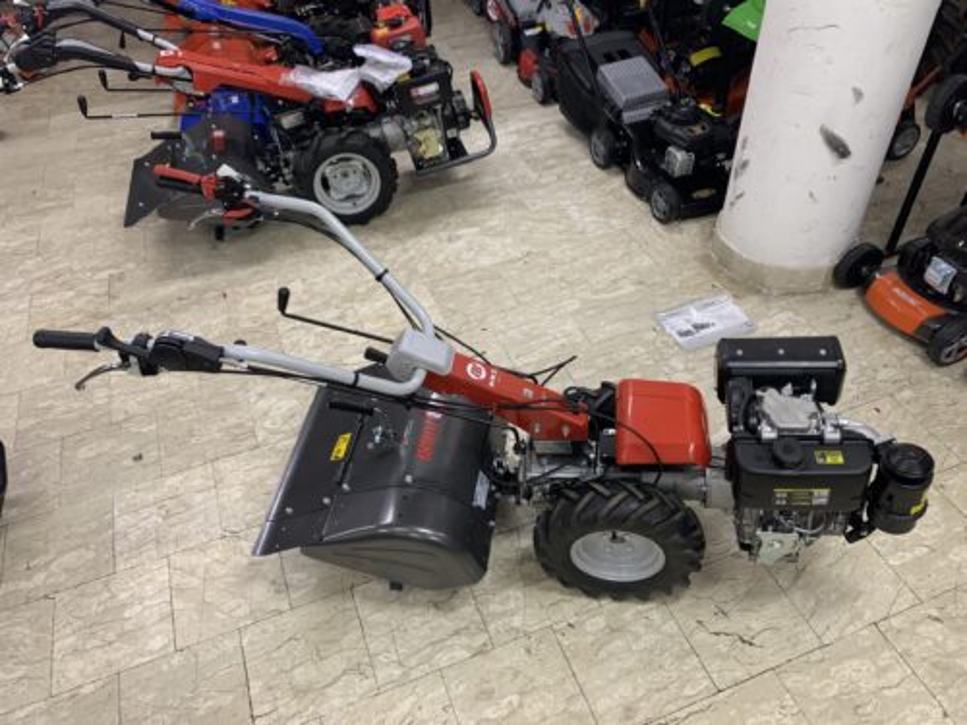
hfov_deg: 67.3
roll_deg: +4.2
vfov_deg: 53.1
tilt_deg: -43.4
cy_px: 362
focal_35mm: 26
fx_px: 726
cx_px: 484
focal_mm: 4.25
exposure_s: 1/60
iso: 200
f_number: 1.8
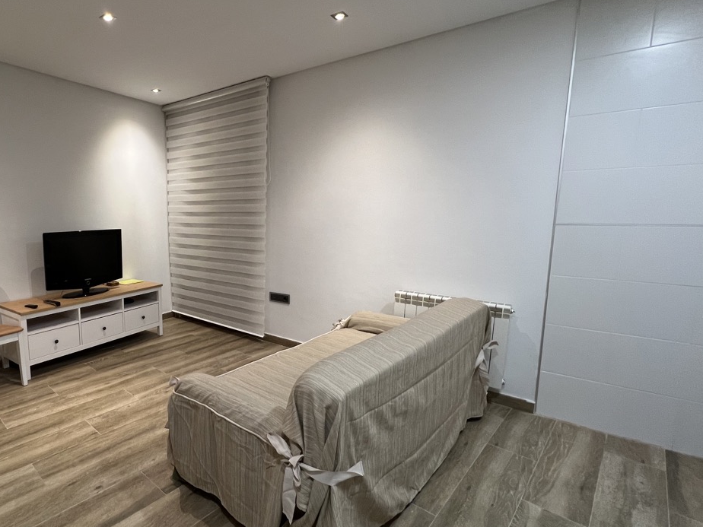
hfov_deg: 84.1
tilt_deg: -8.6
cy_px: 265
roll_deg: +0.2
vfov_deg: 71.6
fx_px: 366
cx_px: 224
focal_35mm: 18
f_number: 1.8
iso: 160
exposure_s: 1/50
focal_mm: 1.57
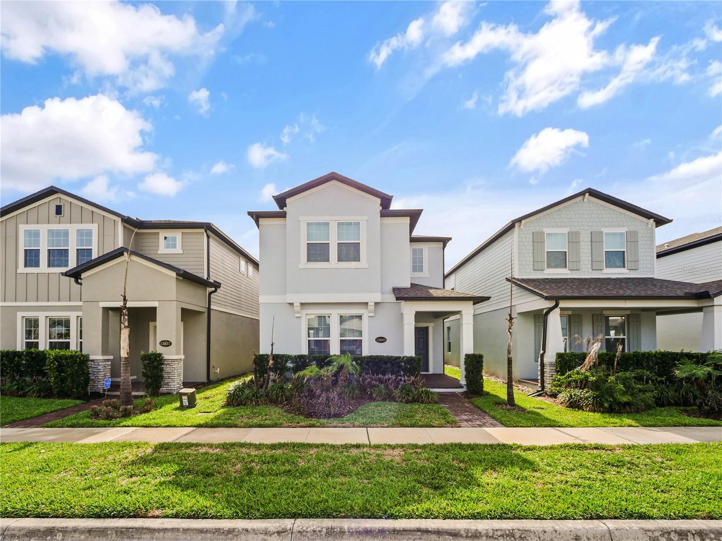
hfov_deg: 102.1
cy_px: 270
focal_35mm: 14
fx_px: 292
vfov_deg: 85.7
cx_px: 361
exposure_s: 1/640
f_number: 10
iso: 200
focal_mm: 7
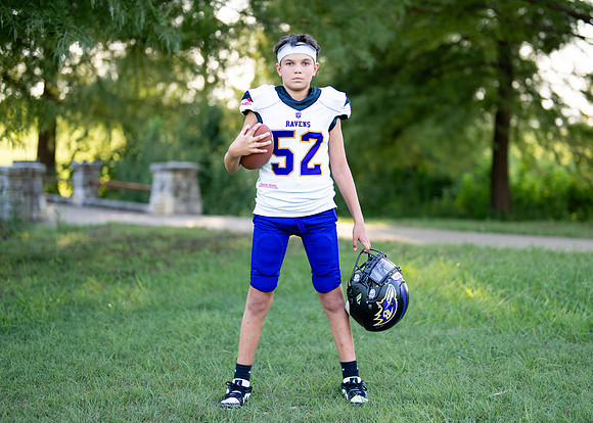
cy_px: 197
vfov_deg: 22.1
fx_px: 1086
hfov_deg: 30.5
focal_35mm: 64
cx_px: 325
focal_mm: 50
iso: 100
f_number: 1.2
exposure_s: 1/1000
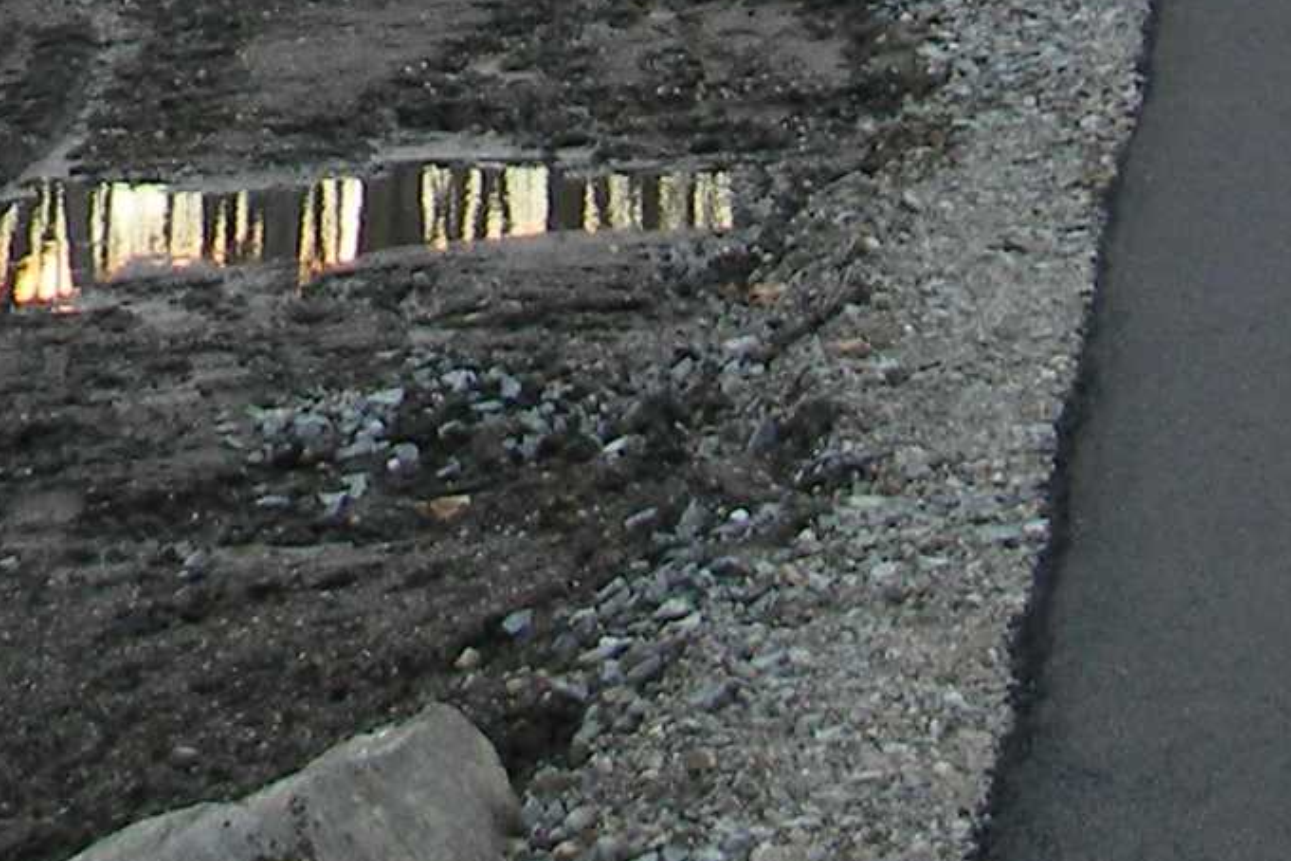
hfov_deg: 11.1
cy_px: -1022
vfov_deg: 7.7
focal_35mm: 169
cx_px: 2508
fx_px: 6060
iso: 100
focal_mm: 6.4
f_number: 3.7
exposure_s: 1/35.2
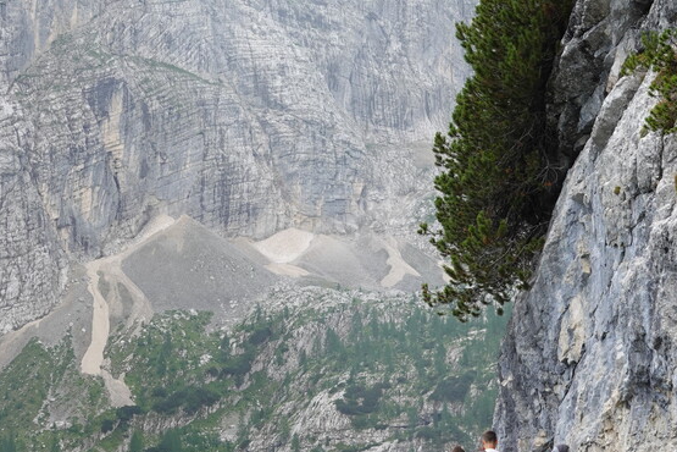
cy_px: 290
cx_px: 410
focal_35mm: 110
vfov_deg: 12.4
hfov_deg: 18.6
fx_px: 2068
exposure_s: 1/200
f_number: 4
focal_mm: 22.46
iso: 100
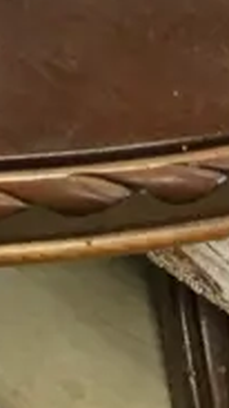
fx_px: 1910
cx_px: -40
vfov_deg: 10.0
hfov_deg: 6.8
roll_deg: -0.2
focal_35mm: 177
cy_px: -705
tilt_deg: -35.1
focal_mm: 4.15
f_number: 2.2
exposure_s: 1/17
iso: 64
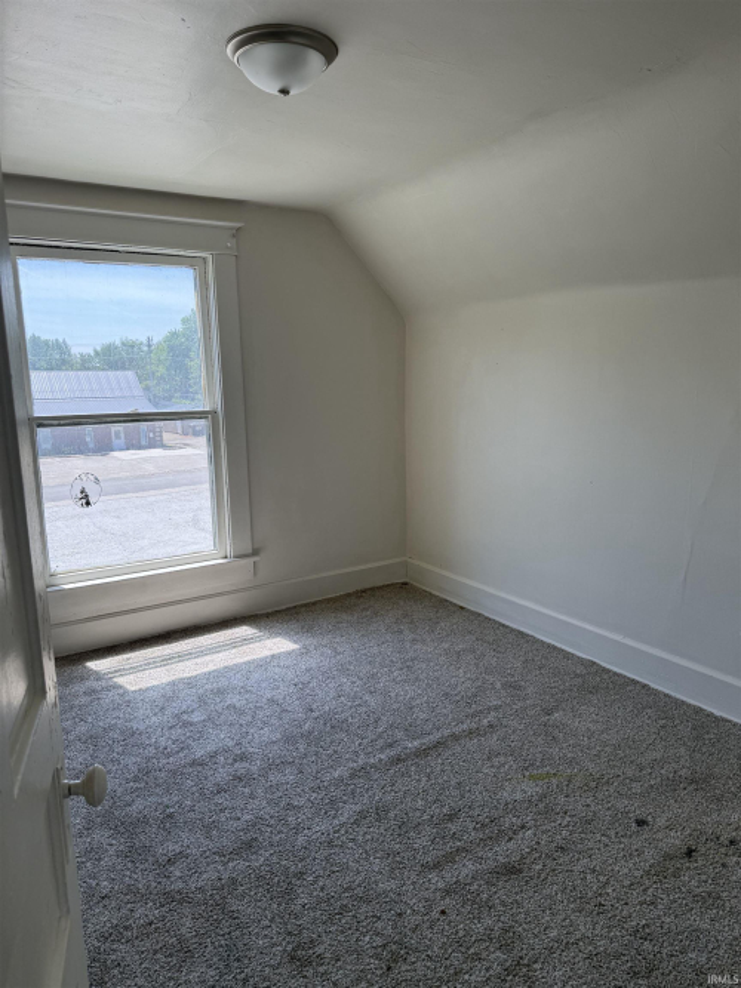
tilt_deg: -10.4
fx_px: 685
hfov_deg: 56.8
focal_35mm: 24
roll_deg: +0.3
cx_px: 370
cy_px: 494
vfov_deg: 71.6
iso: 80
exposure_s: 1/528
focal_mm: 6.76
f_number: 1.78
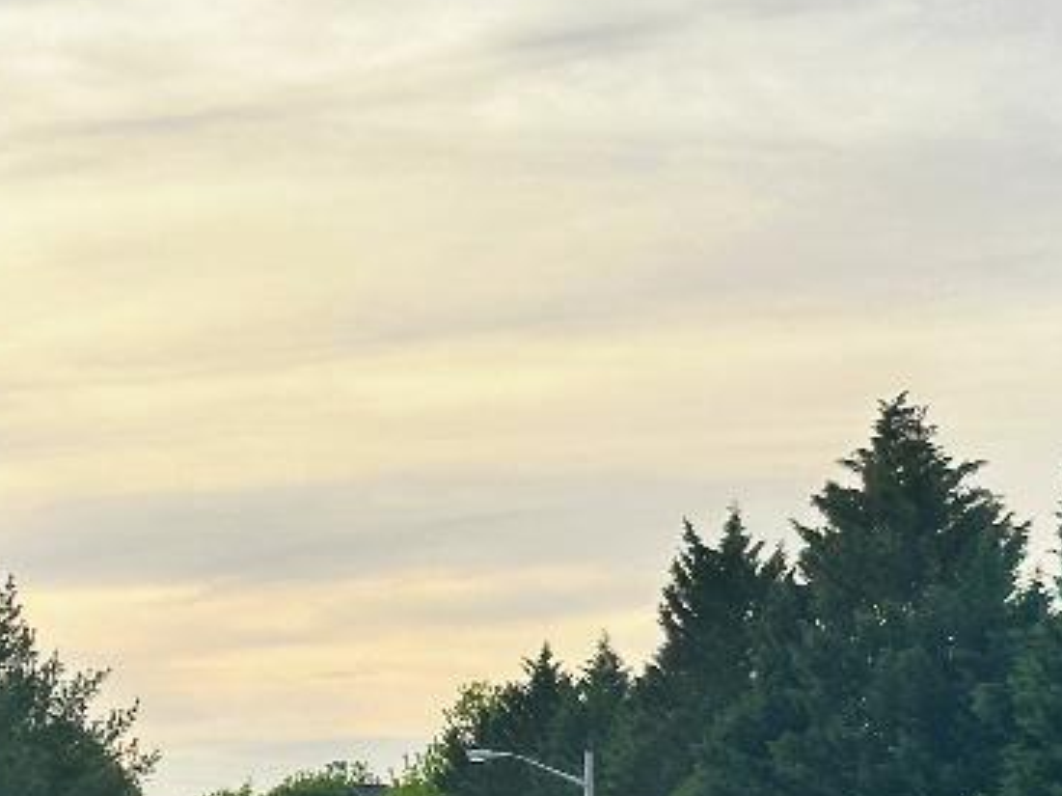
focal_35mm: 134
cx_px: 425
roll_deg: +0.9
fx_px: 4110
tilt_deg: +3.8
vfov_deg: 11.0
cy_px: 787
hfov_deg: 14.7
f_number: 1.78
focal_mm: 6.86
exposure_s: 1/4016
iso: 64
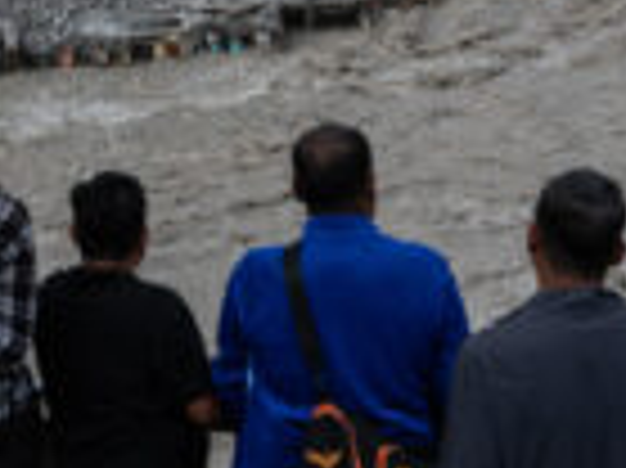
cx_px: -68
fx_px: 2132
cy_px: -11
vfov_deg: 12.4
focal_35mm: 118
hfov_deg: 16.2
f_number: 7.1
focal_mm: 55
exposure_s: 1/1250
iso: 500
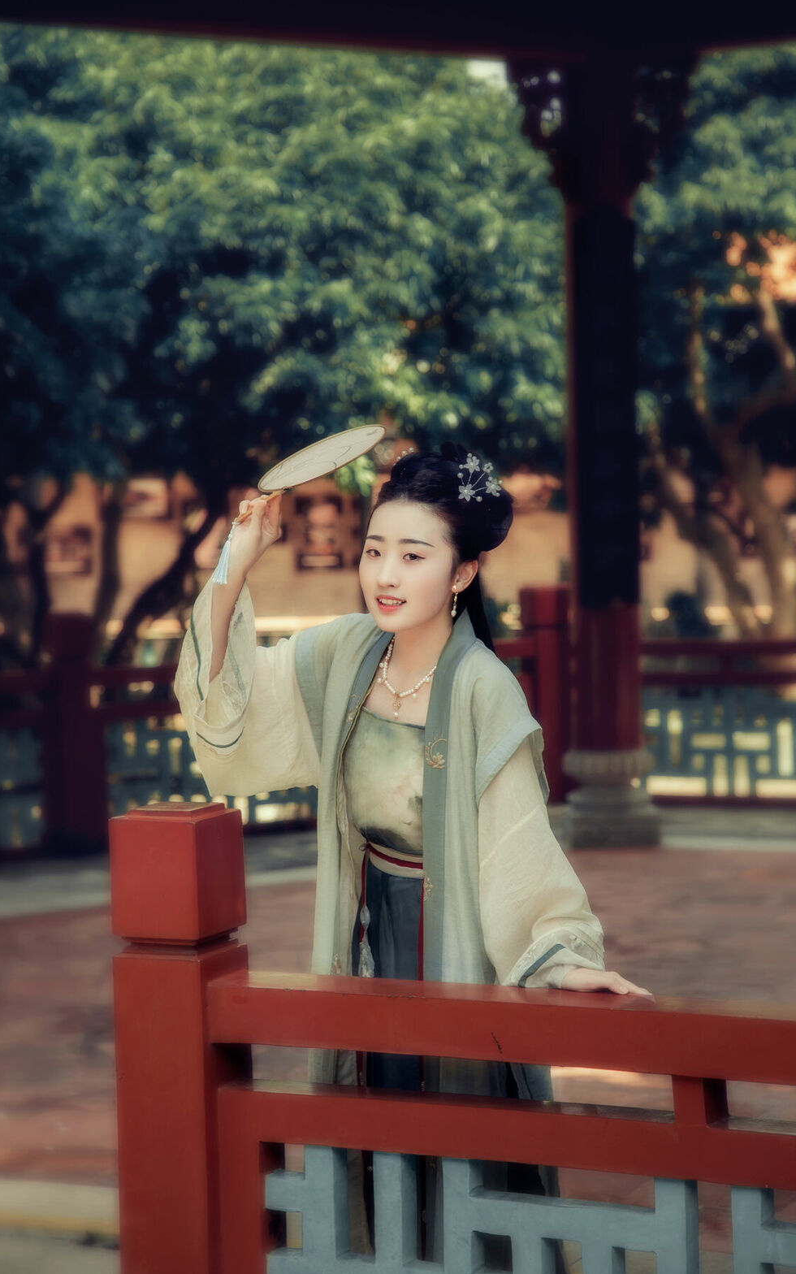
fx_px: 3020
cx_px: 397
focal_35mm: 87
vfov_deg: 23.8
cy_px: 637
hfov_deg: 15.0
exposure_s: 1/125
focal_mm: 85
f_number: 4
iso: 100
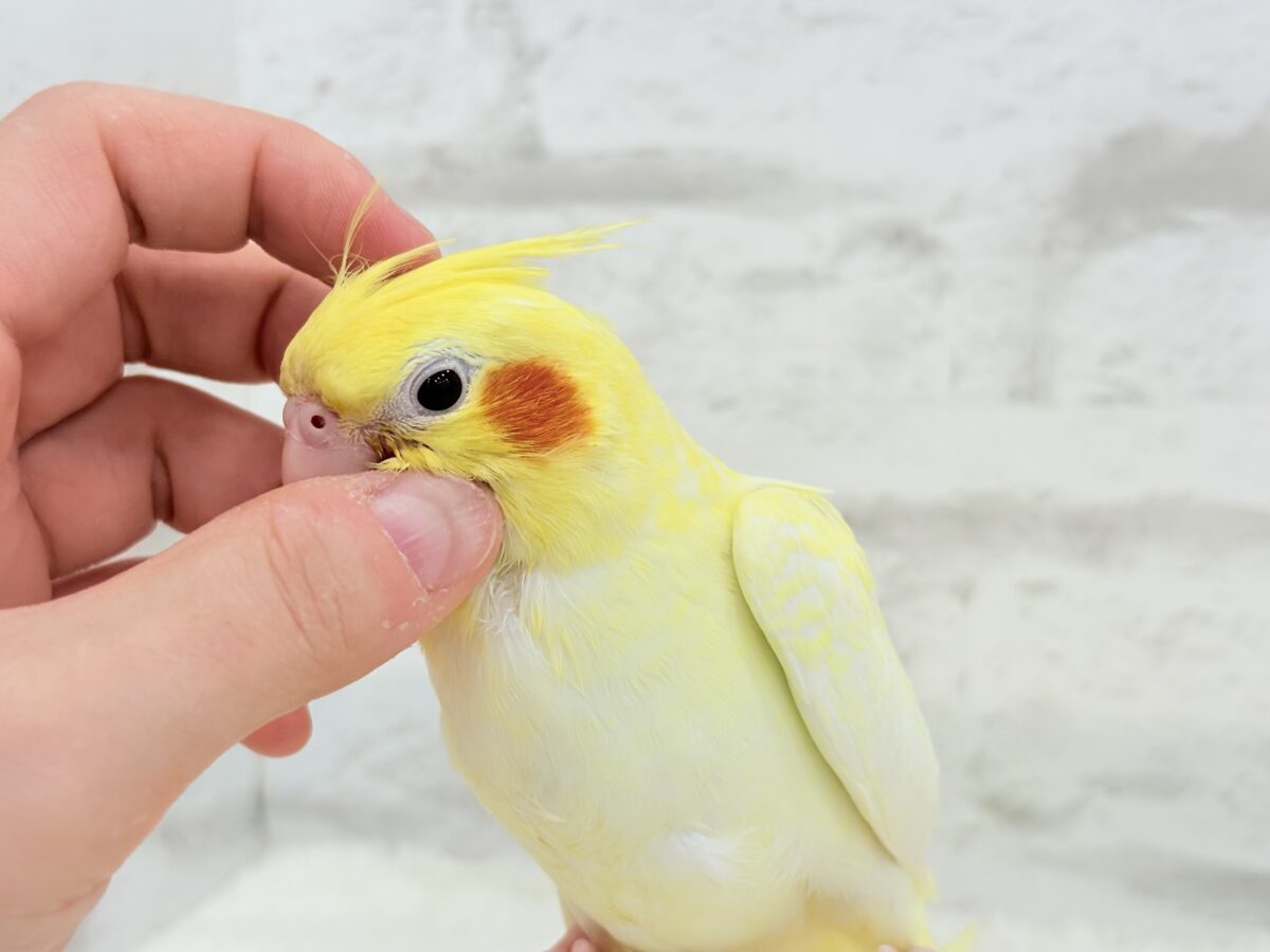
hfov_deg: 36.8
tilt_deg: -8.0
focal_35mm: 52
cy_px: 476
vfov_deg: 28.0
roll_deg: +1.4
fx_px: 1908
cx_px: 635
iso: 50
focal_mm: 5.96
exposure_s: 1/100
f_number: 1.6
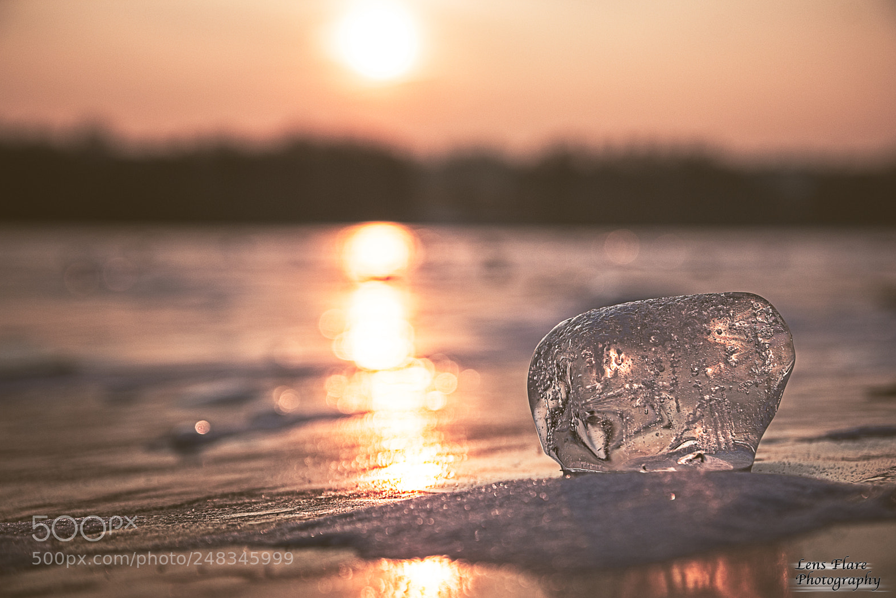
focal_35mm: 76
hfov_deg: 26.6
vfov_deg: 18.0
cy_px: 300
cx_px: 451
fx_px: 1892
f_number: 4
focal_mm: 50
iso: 125
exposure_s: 1/2000
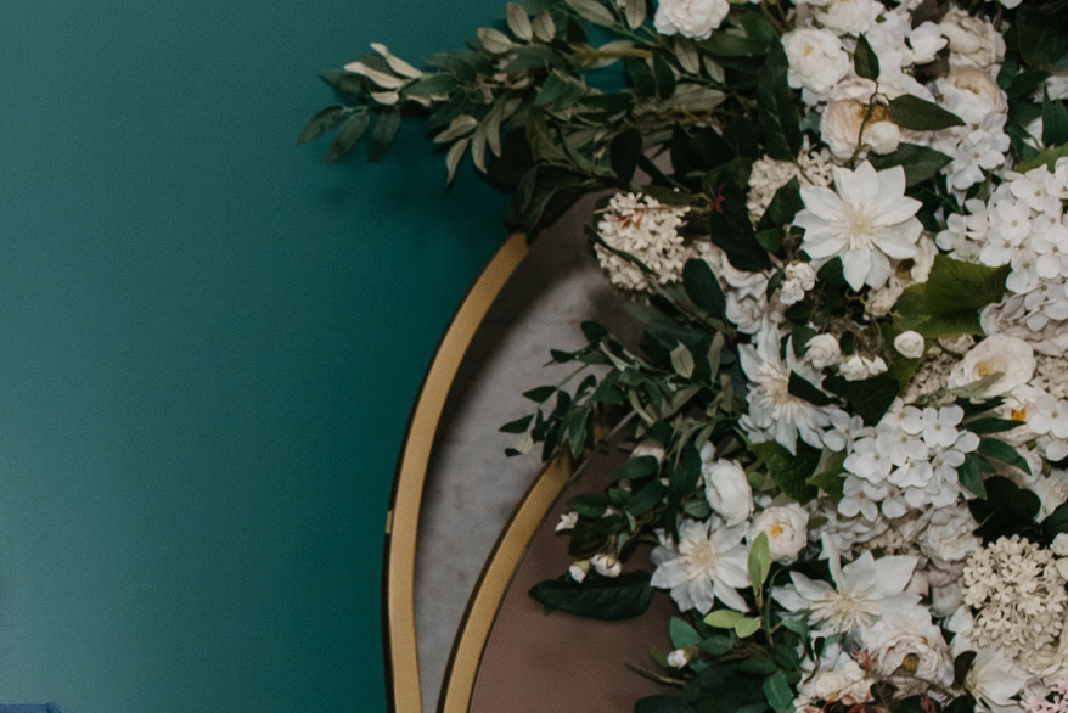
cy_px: 663
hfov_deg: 18.8
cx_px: -269
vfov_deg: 13.3
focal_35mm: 102
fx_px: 3027
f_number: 4
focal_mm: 35
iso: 500
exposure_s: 1/160
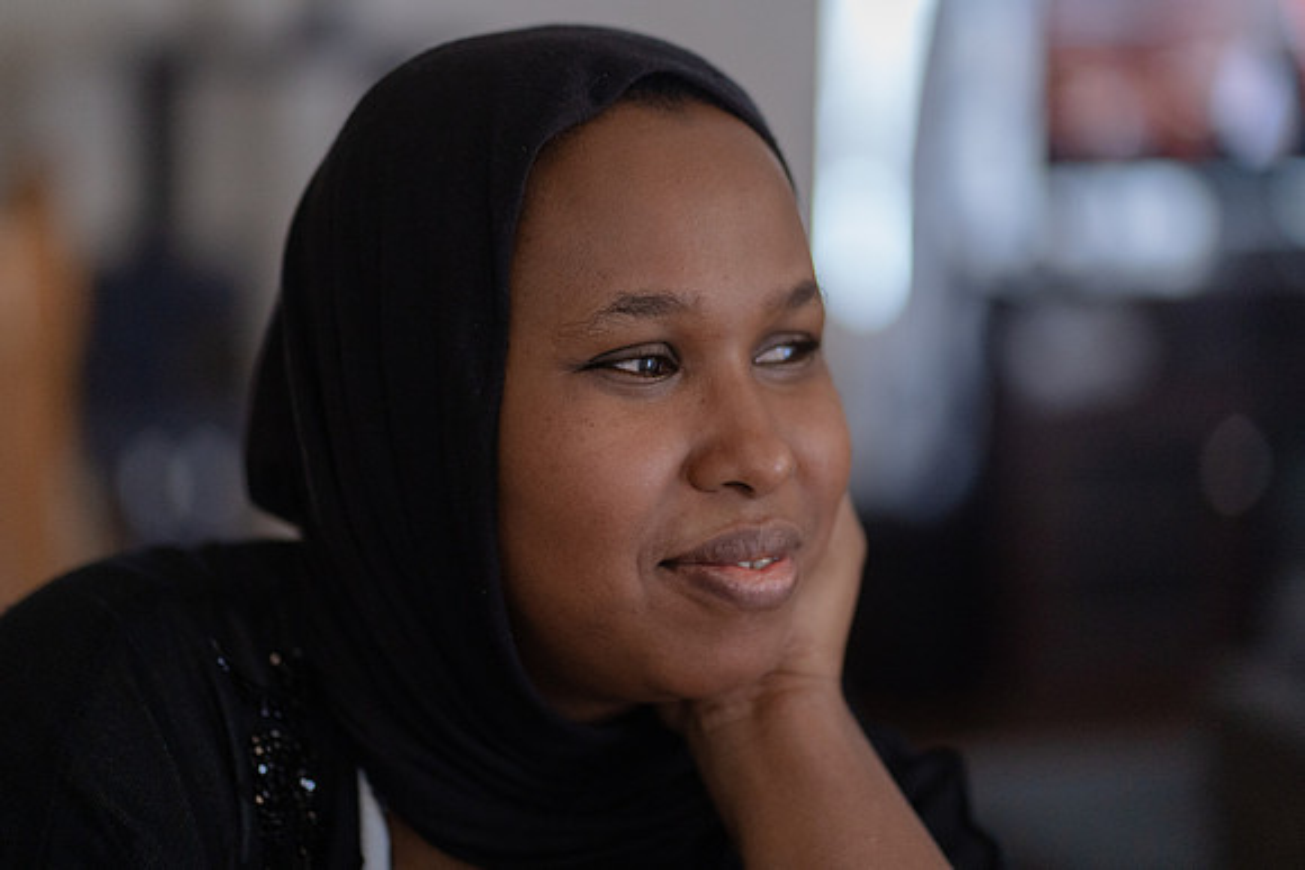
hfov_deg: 22.6
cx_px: 629
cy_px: 409
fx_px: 3264
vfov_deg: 15.2
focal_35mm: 90
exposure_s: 1/320
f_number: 1.8
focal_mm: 85
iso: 3200
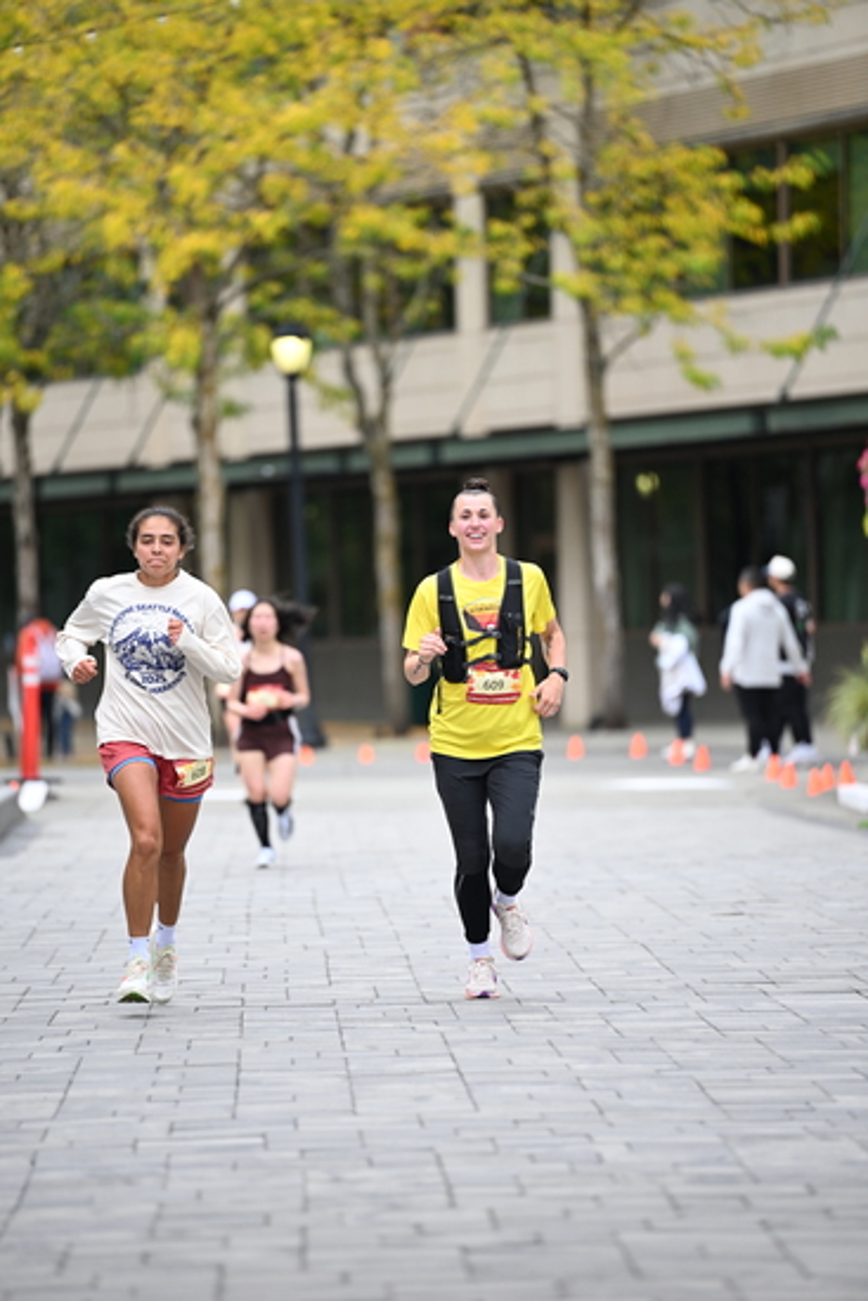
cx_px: 434
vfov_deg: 10.3
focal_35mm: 200
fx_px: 7228
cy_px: 650
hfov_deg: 6.9
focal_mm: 200
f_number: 2.8
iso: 640
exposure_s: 1/2000
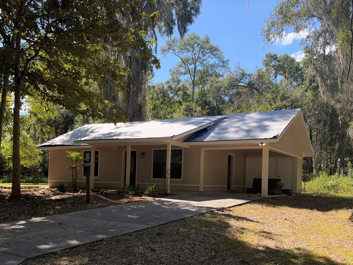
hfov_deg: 56.7
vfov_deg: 43.6
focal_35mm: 32
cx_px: 197
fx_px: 326
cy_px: 176
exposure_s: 1/1242
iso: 100
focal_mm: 6.93
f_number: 1.8
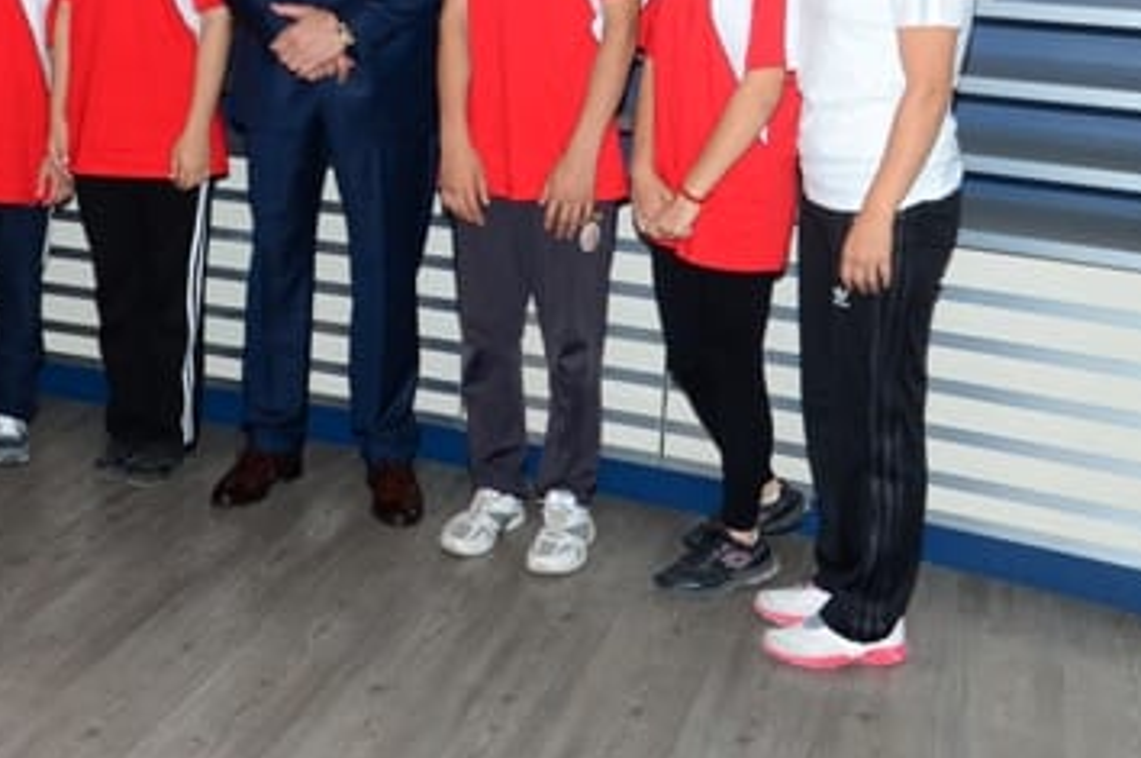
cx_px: 287
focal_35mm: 57
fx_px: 1801
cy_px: 110
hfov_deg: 34.4
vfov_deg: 23.3
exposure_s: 1/60
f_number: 5.6
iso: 400
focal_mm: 21
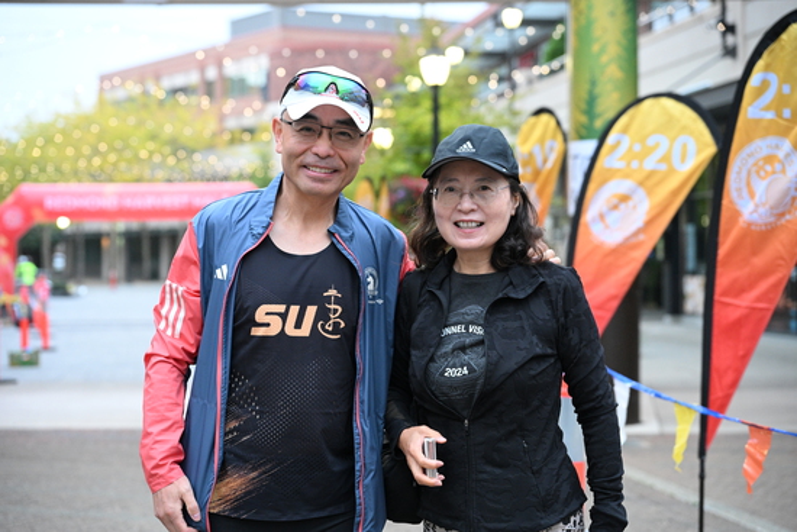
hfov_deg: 27.0
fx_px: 1661
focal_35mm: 75
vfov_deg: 18.2
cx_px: 398
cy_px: 266
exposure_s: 1/200
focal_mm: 75
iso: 3200
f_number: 4
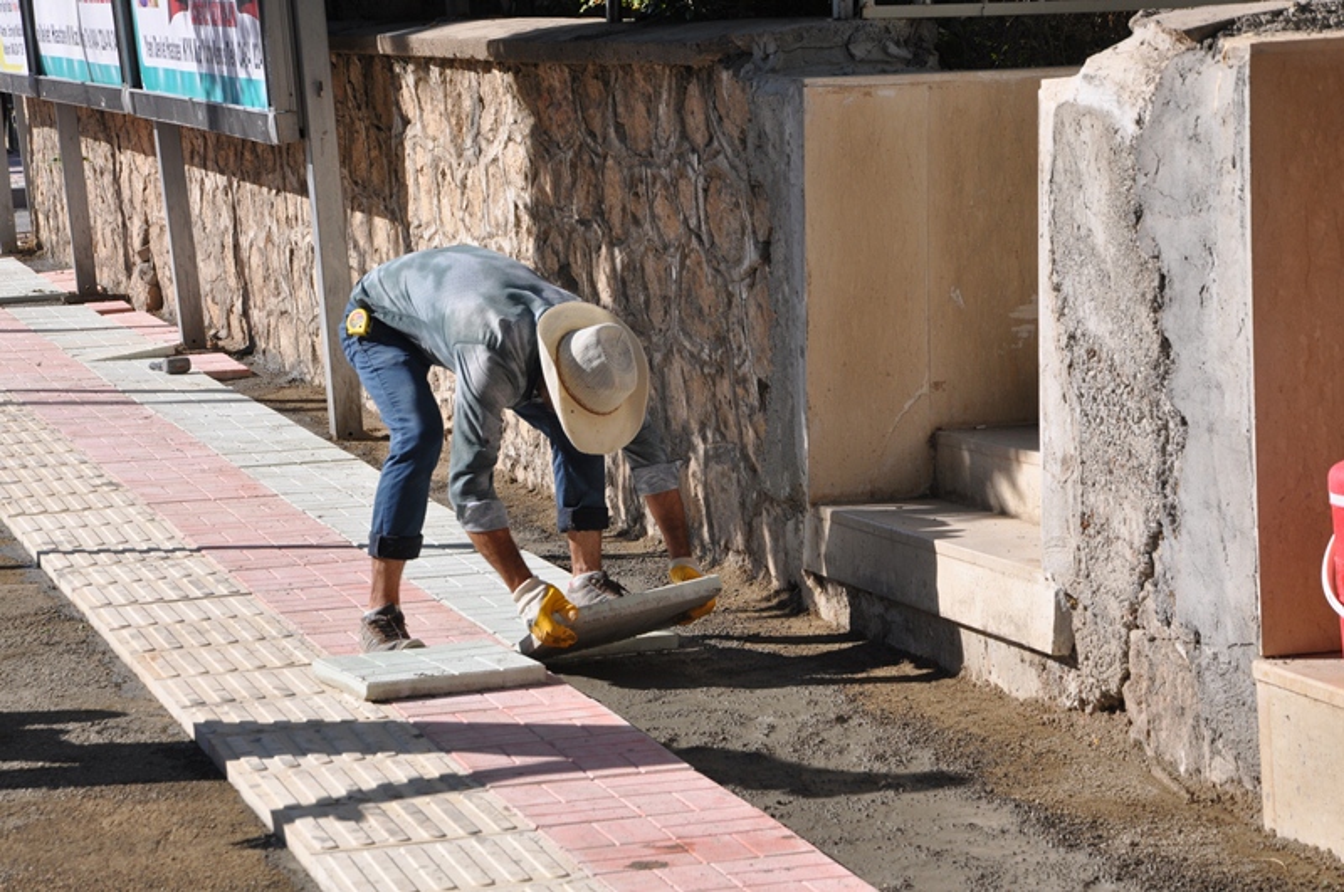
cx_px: 672
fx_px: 3914
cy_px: 446
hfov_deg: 19.5
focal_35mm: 105
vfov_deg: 13.0
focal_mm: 70
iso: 200
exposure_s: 1/400
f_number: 10
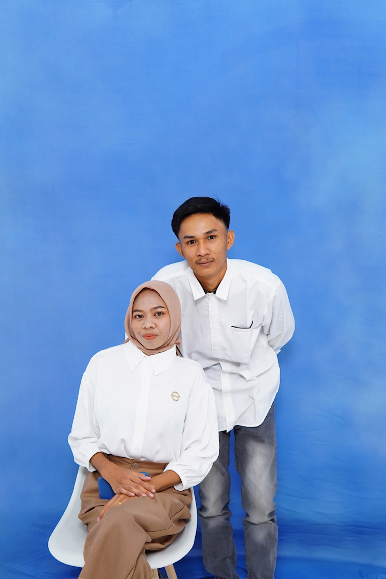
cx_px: 193
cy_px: 290
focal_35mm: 45
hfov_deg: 29.9
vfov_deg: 43.6
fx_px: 723
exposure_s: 1/125
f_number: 3.5
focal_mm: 30
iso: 250
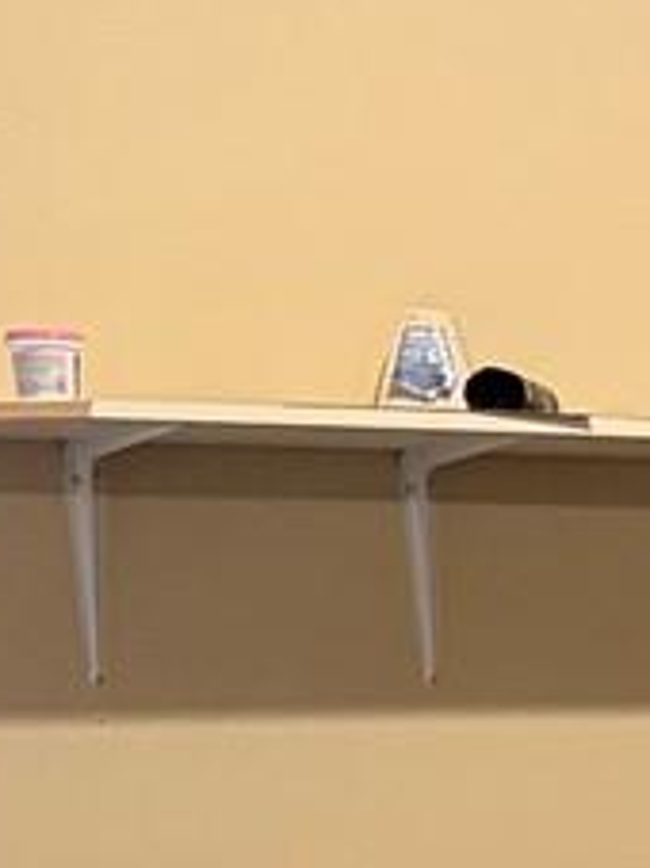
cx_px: 2149
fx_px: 4235
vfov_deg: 11.3
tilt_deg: -6.8
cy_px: 1208
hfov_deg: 7.4
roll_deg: +1.8
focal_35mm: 169
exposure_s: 1/40
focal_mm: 6.76
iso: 640
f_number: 1.78
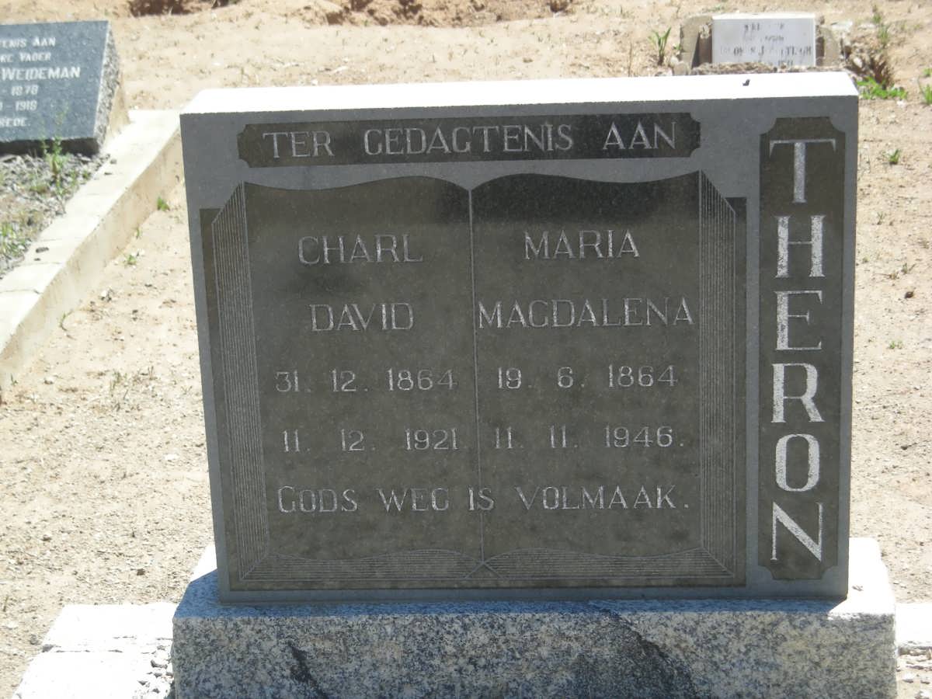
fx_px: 2262
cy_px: 350
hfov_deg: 23.3
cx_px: 466
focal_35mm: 84
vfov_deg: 17.6
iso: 50
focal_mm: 13.7
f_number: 4.1
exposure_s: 1/187
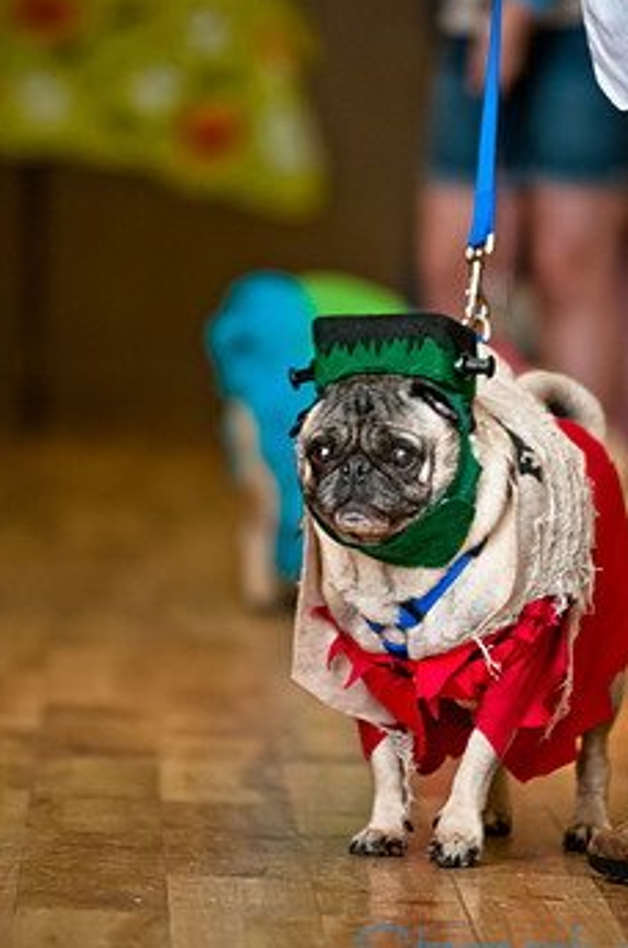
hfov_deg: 3.5
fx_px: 10324
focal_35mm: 393
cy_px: 477
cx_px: 379
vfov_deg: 5.3
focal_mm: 200
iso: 200
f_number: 2.8
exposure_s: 1/200
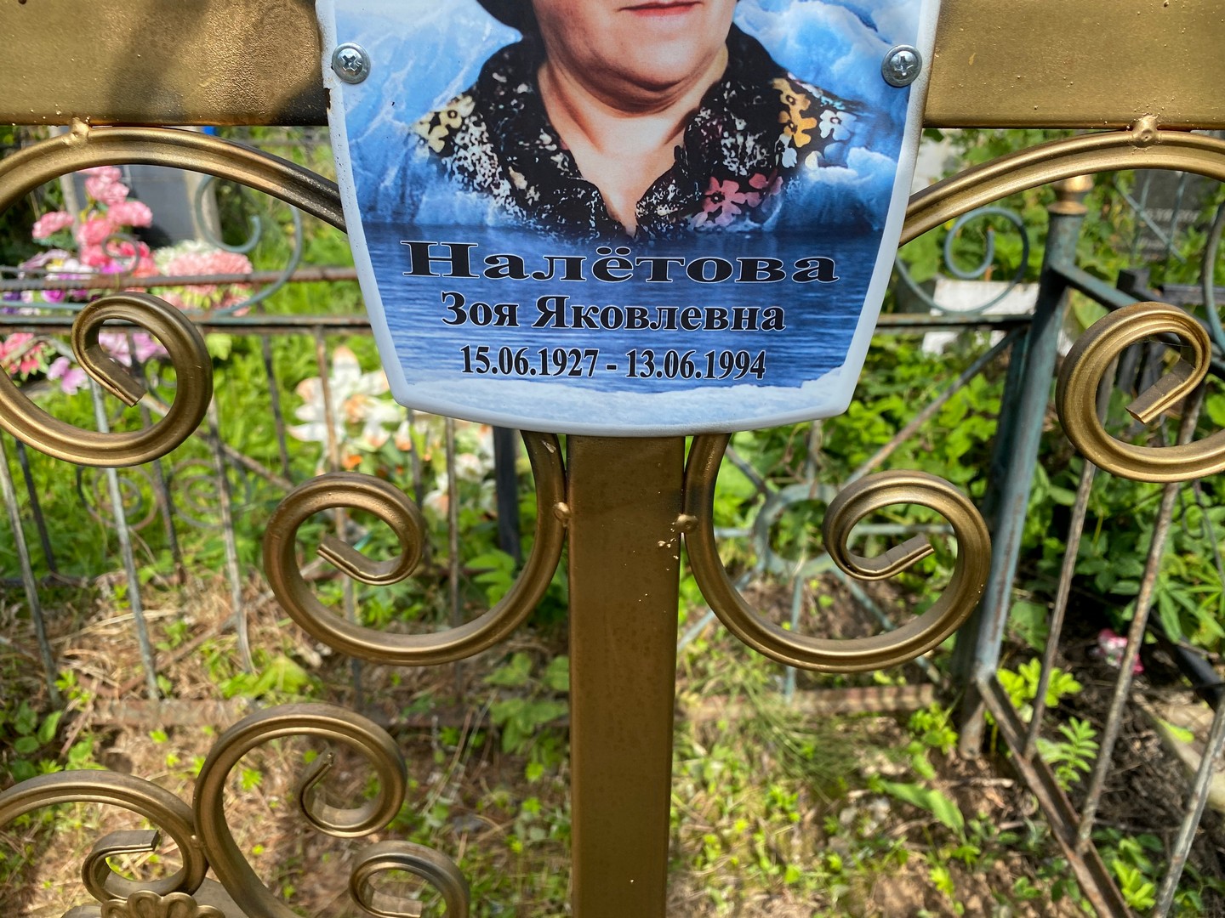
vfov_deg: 53.1
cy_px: 459
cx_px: 612
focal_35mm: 26
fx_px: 920
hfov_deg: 67.3
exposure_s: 1/1182
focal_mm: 4.25
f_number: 1.8
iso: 32
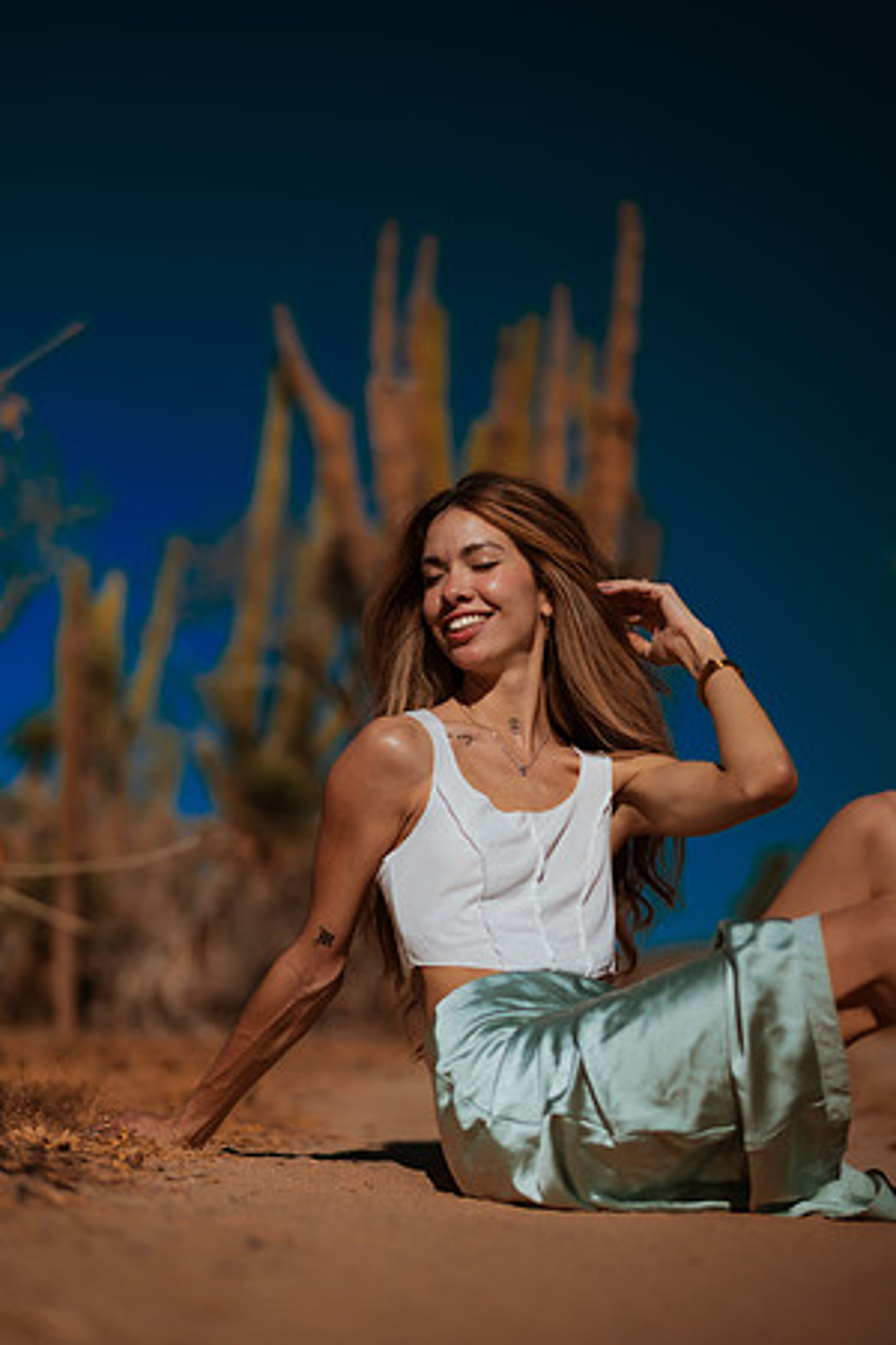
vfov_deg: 34.5
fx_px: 2165
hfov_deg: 23.4
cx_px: 448
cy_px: 672
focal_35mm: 58
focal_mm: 58
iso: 50
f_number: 1.8
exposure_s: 1/8000
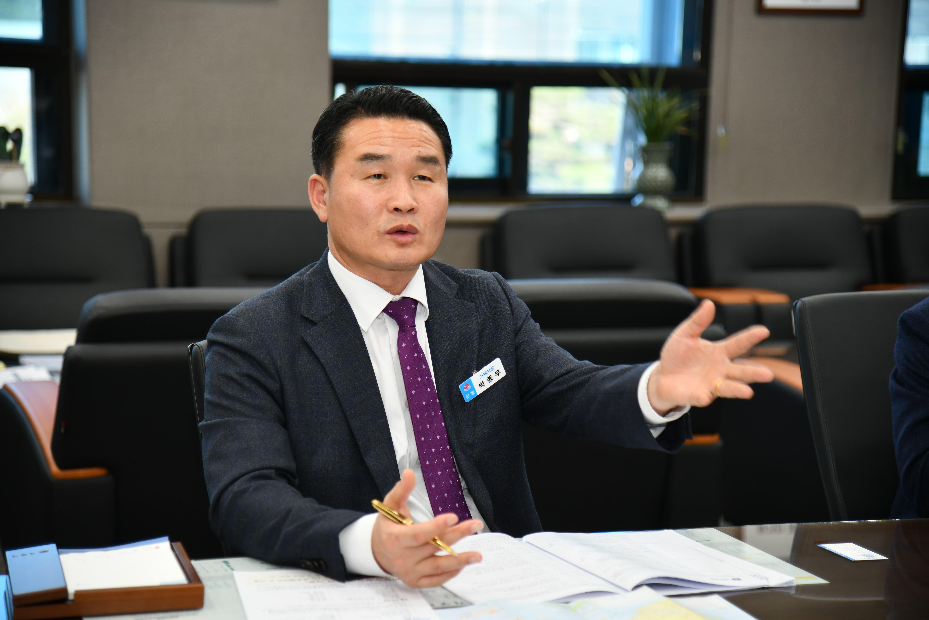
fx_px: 2116
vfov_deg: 16.7
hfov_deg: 24.8
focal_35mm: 82
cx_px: 464
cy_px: 310
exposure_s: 1/125
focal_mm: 82
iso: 450
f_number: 4
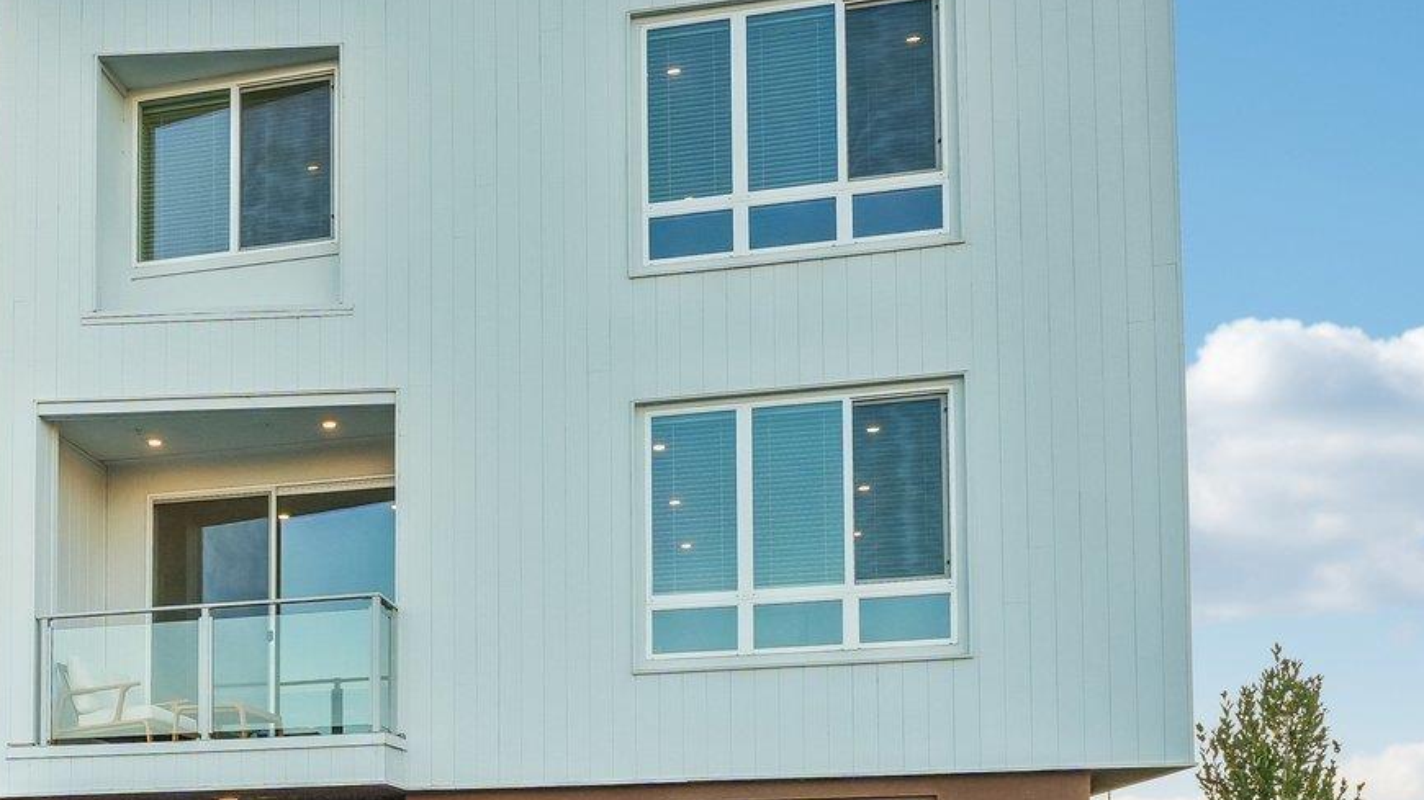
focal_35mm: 38
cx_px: 303
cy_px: 598
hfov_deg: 49.9
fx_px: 1434
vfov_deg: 30.7
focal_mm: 15.4
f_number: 8
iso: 500
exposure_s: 1/160
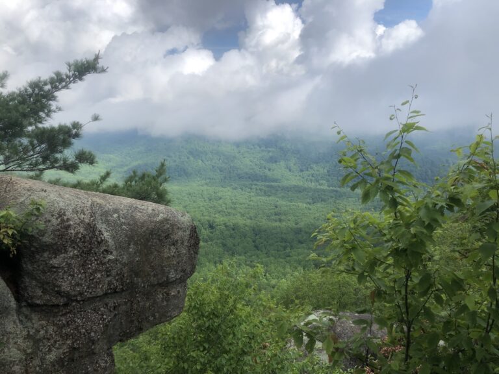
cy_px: 187
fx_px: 404
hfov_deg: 63.4
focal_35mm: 28
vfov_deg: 49.7
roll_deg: +2.8
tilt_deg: -10.8
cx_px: 250
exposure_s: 1/2558
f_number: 1.8
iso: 20
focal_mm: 4
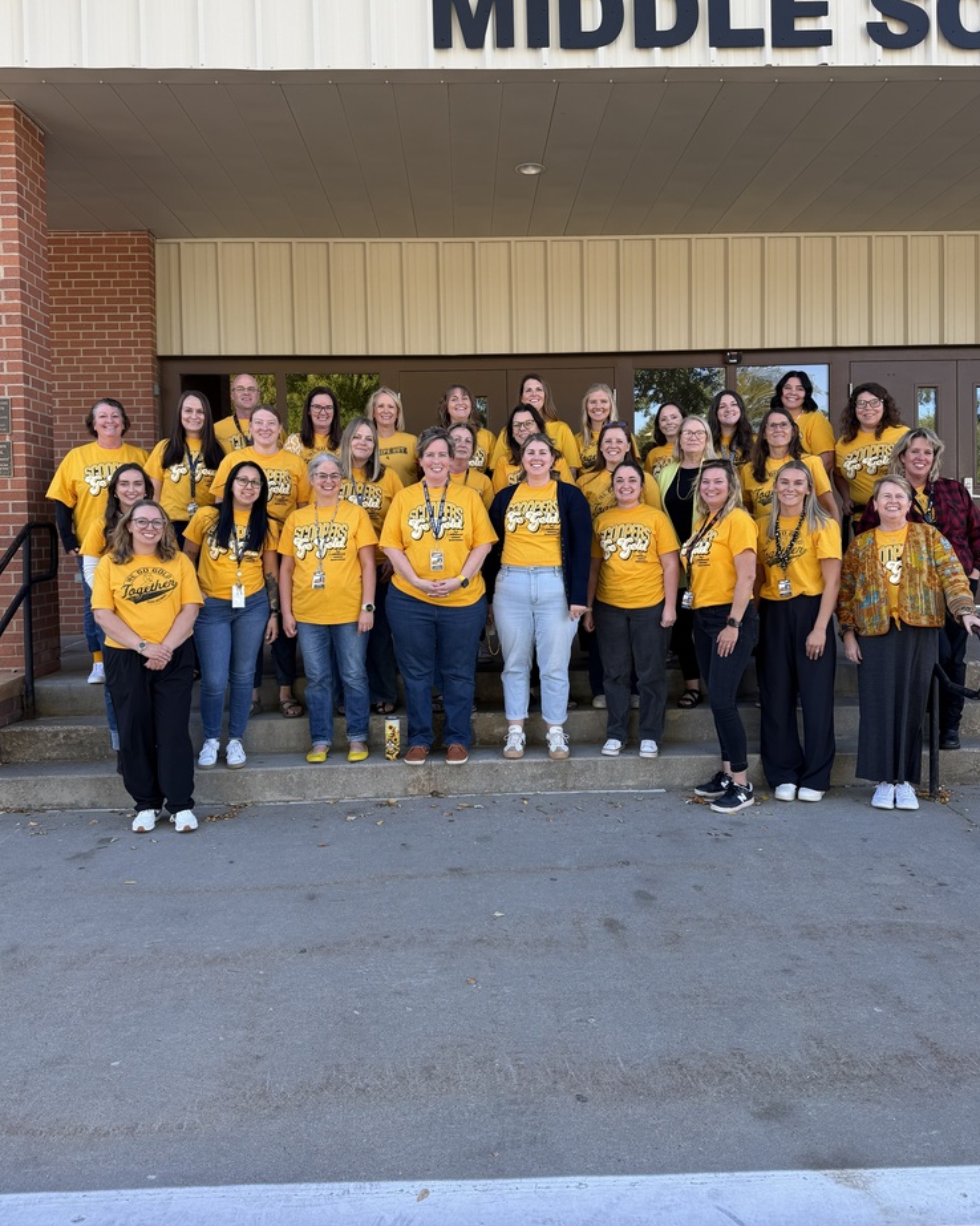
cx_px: 485
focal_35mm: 26
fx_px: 943
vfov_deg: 65.9
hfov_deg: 54.9
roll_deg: +0.9
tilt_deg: -2.2
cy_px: 550
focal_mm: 6.76
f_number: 1.78
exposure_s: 1/395
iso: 80
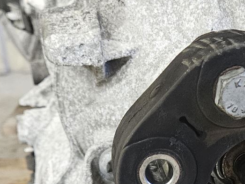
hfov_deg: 21.4
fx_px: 637
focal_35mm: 90
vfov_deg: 15.8
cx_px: 210
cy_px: 221
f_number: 1.8
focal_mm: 5.4
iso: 640
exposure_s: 1/33
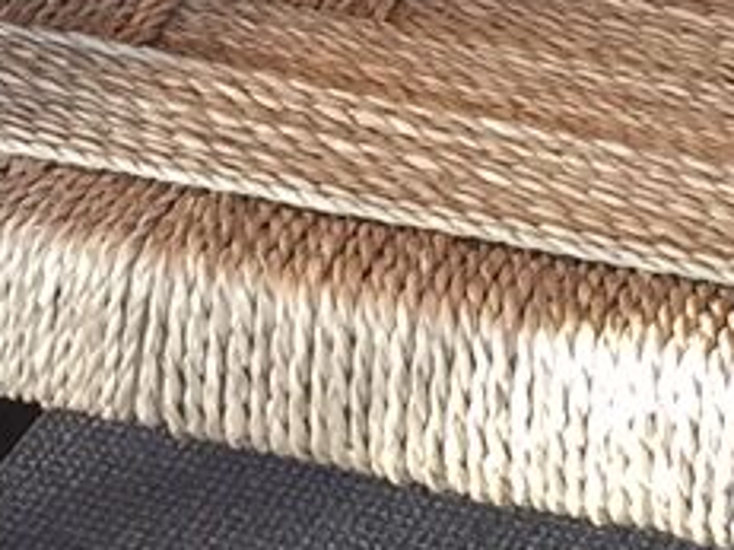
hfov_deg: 9.6
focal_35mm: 205
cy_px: 10
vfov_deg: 7.2
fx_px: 4345
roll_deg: +0.4
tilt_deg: -27.6
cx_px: -22
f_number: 2.2
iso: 50
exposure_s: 1/33
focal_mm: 4.15
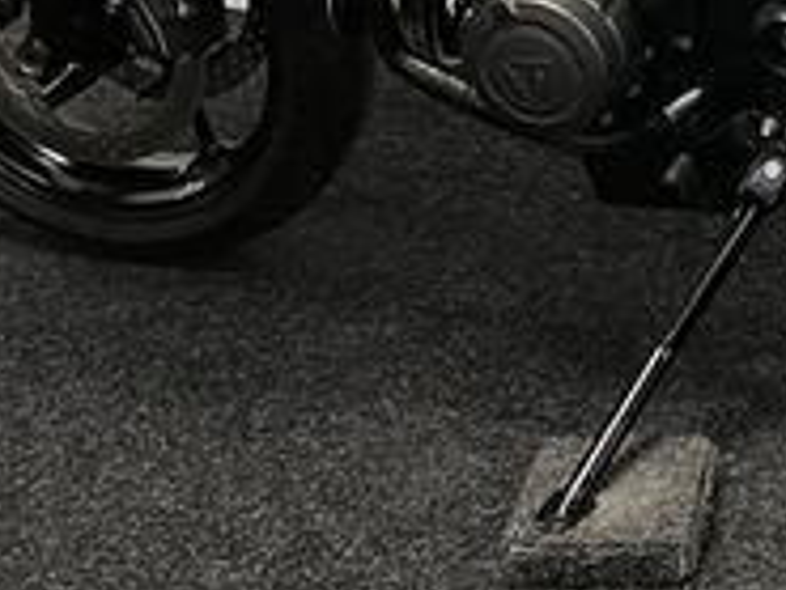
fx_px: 2045
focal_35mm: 90
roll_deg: +0.2
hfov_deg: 20.0
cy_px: -378
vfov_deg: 14.9
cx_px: 1020
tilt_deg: -10.7
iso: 80
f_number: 1.6
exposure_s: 1/50
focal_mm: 5.1
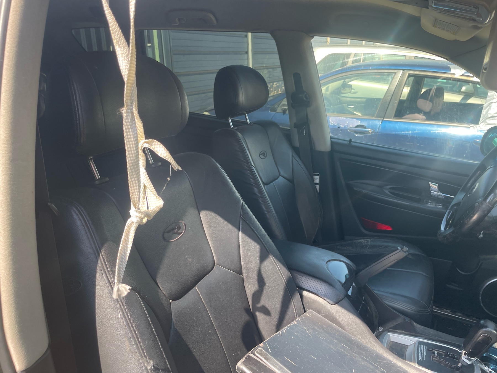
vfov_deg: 53.1
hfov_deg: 67.3
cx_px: 248
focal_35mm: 26
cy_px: 186
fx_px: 373
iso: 32
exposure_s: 1/394
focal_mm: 4.2
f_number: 1.6
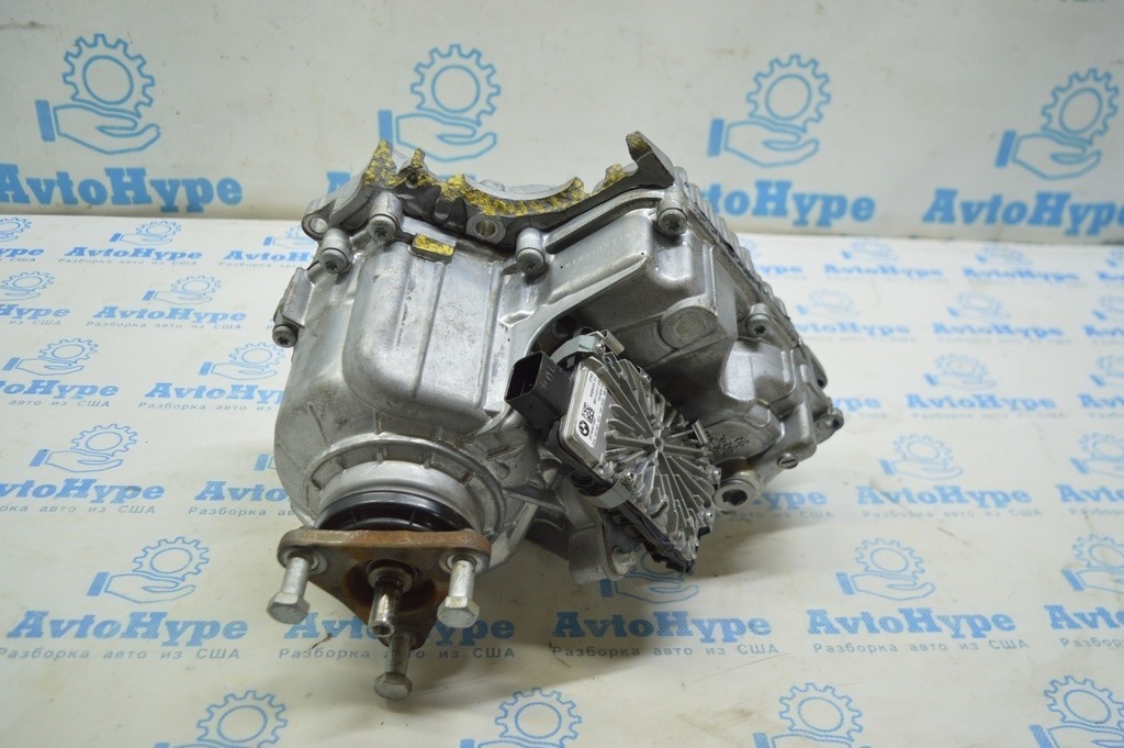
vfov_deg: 39.9
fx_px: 1029
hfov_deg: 57.3
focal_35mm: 33
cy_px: 374
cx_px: 562
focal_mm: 22
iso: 400
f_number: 3.8
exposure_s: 1/40
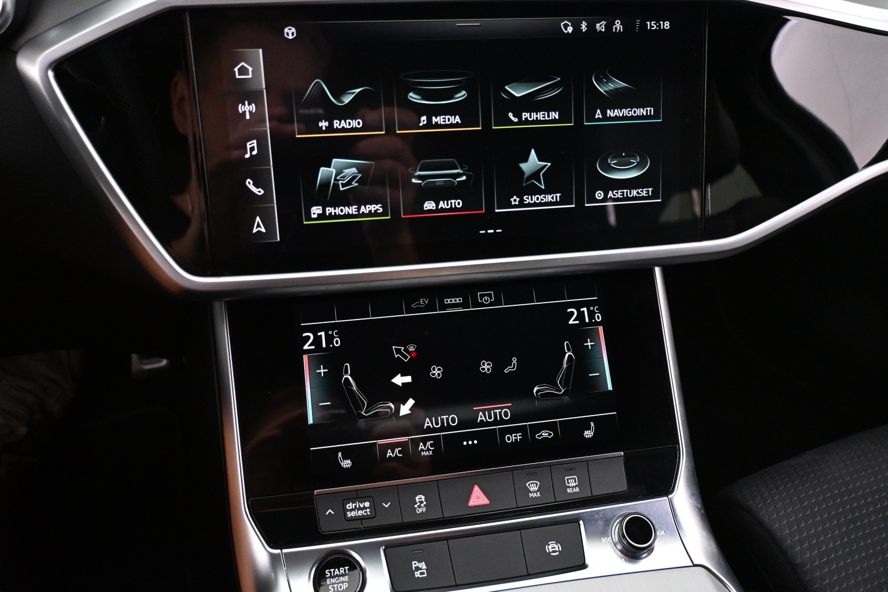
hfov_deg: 64.6
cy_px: 296
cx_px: 444
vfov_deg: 45.7
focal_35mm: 28
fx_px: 703
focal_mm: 19
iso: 4000
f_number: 3.8
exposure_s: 1/30
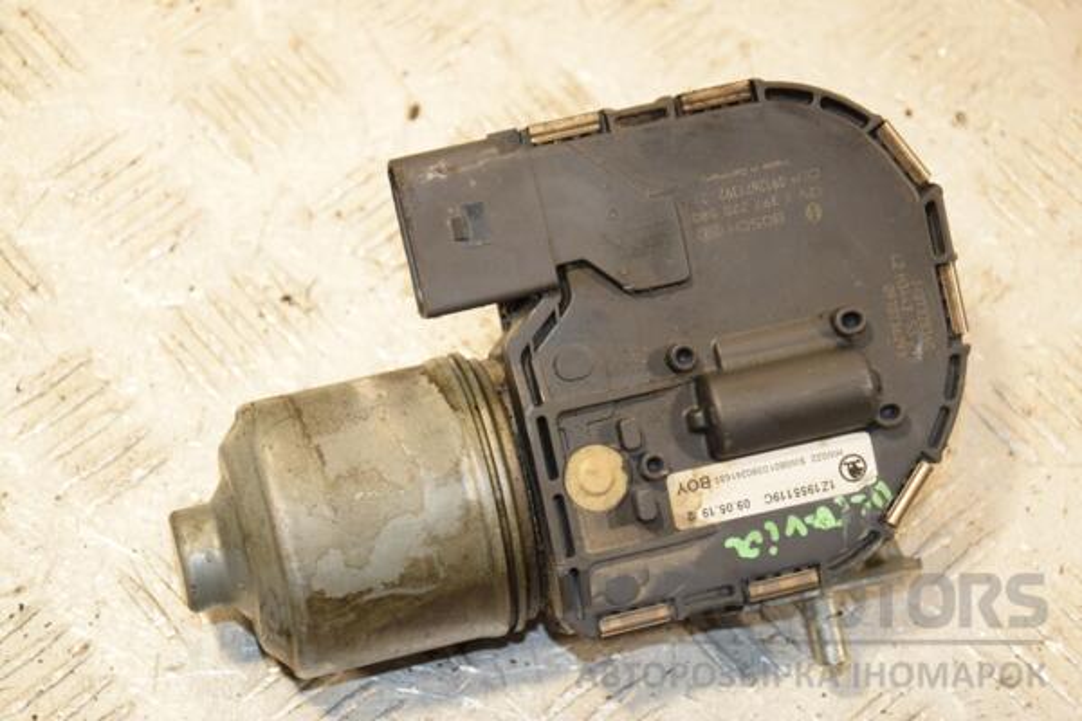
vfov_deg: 13.8
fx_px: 2975
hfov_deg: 20.6
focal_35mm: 99
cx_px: 541
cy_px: 360
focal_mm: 66
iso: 800
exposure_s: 1/200
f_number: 6.3
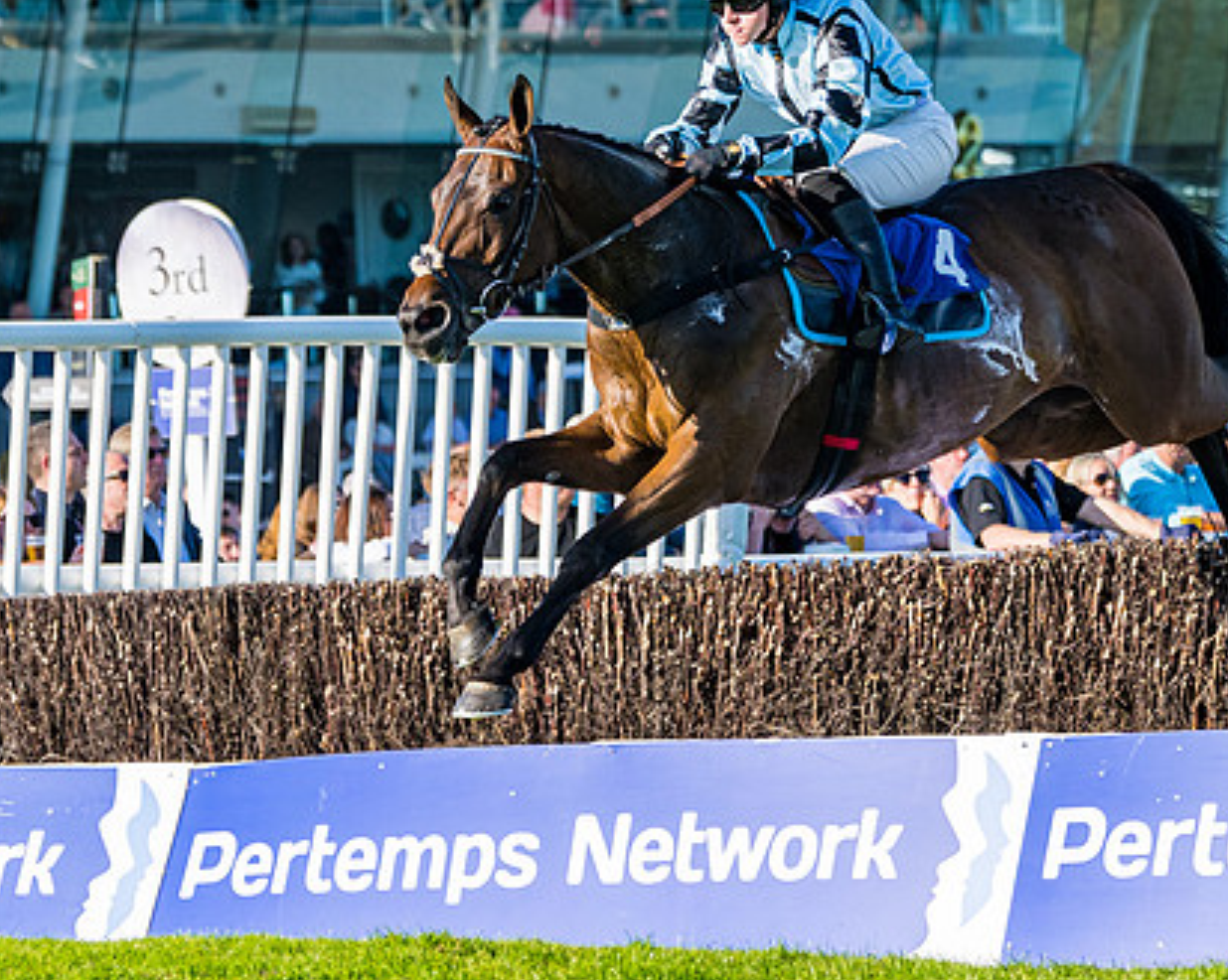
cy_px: 267
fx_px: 11586
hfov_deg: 6.1
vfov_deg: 4.8
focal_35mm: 319
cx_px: 960
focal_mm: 120
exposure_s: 1/2000
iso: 200
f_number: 4
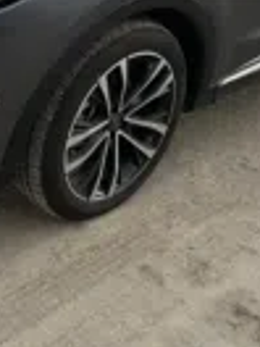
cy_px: -16
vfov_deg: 23.5
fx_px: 791
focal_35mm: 79
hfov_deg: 18.6
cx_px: 95
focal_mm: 5.7
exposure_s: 1/60
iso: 100
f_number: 1.5
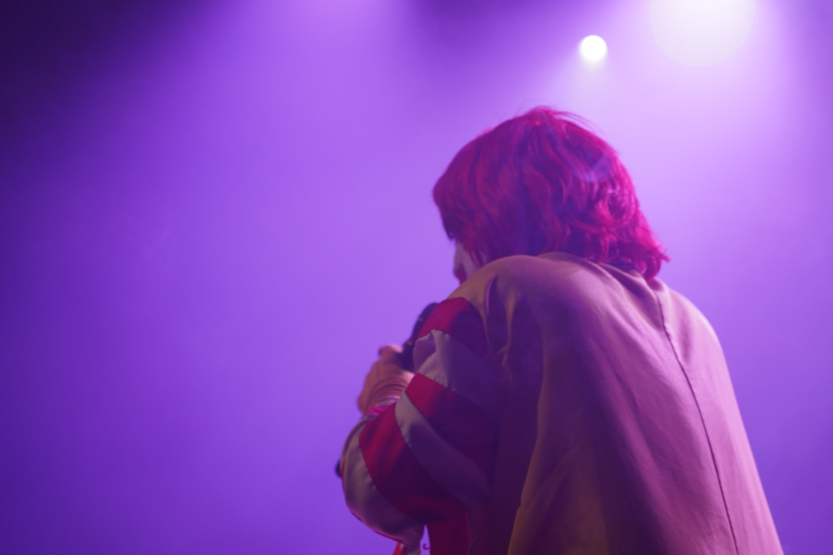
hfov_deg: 19.5
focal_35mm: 105
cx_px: 416
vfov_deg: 13.0
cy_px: 278
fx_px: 2429
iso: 1000
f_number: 4
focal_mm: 105
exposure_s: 1/160
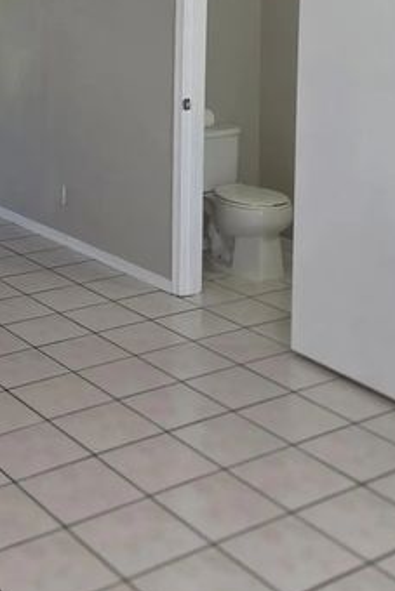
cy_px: 50
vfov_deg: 31.7
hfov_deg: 22.5
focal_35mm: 60
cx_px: 110
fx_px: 986
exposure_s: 1/120
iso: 80
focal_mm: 6.5
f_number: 1.4
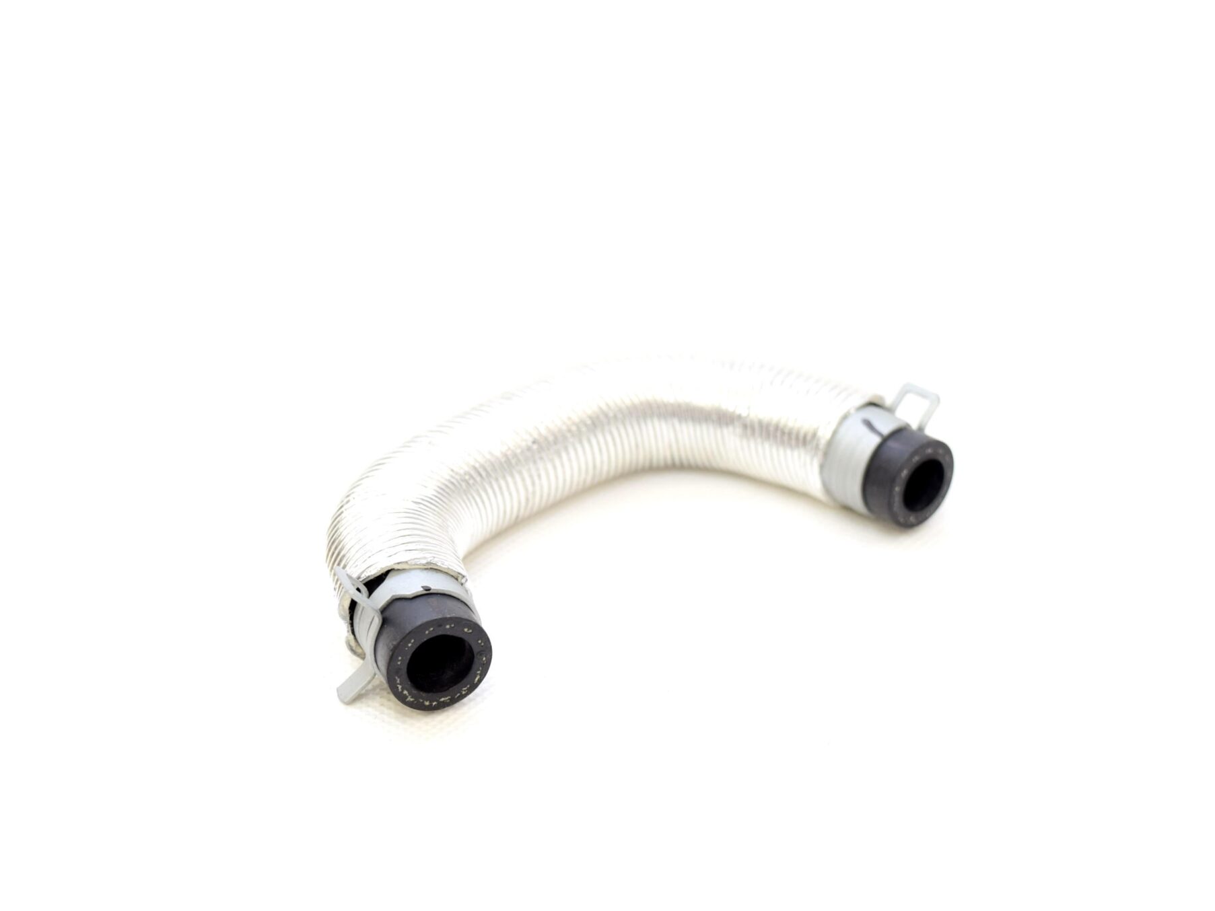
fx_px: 2071
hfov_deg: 32.7
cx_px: 577
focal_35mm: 59
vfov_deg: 24.8
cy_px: 457
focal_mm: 36
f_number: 5.6
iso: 400
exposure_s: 1/125
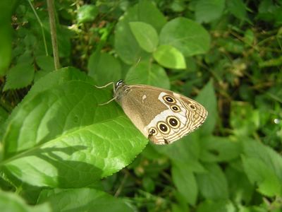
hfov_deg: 51.4
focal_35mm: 36
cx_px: 141
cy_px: 106
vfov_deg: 39.7
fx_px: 293
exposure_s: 1/181
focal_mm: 4.7
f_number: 2.6
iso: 100
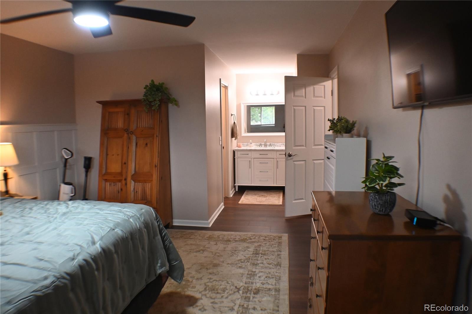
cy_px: 157
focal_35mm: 32
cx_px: 236
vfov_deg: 41.1
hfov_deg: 58.7
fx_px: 419
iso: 2000
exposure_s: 1/125
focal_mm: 21.5
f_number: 4
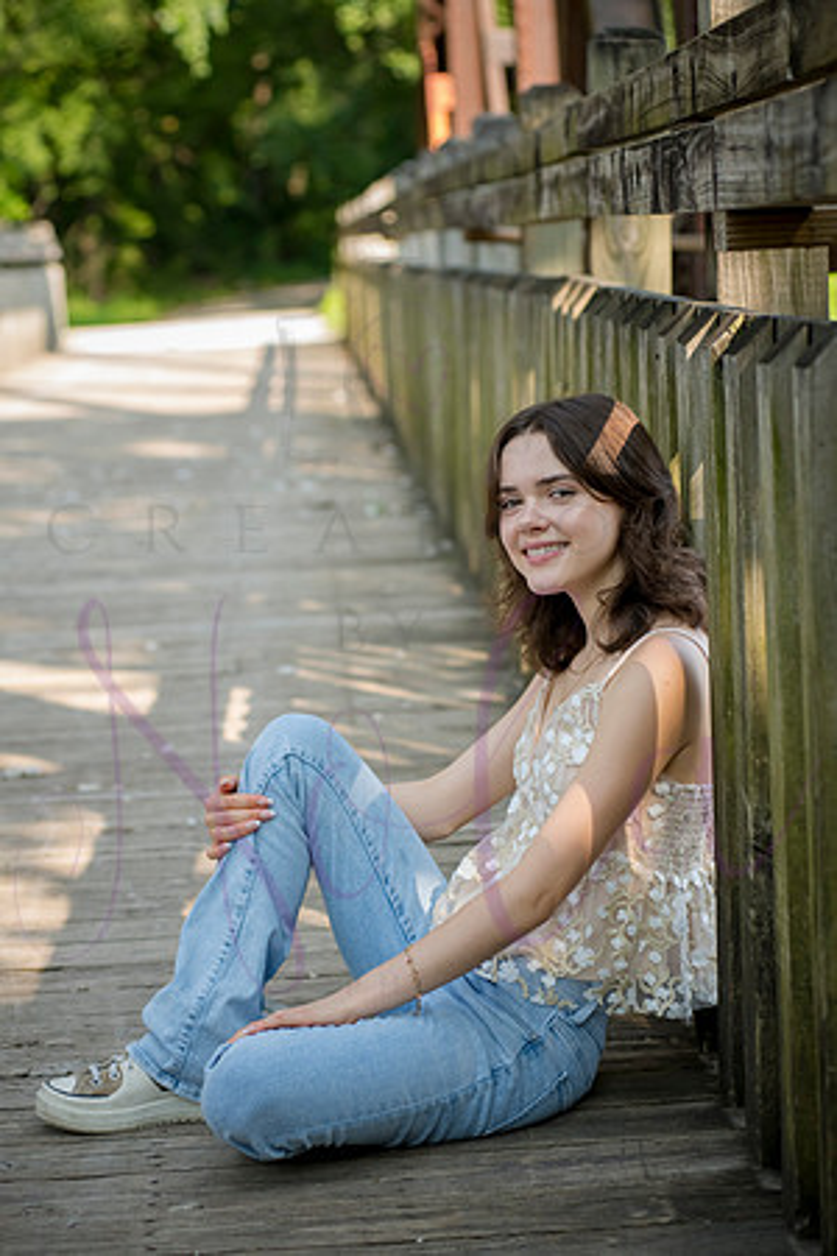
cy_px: 628
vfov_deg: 25.4
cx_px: 418
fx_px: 2790
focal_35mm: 80
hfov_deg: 17.1
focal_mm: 80
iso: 400
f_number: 5
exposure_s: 1/320
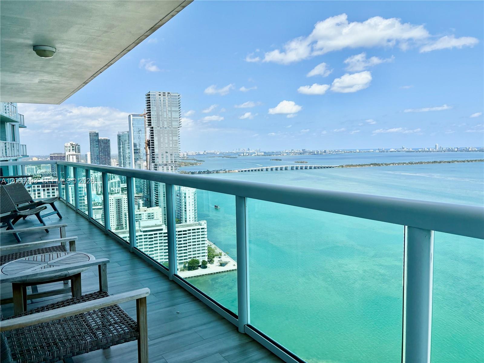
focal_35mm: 26
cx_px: 242
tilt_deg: -5.1
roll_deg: +1.0
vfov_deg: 53.1
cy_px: 182
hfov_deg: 67.3
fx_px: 364
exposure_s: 1/3831
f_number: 1.6
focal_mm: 5.96
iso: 50
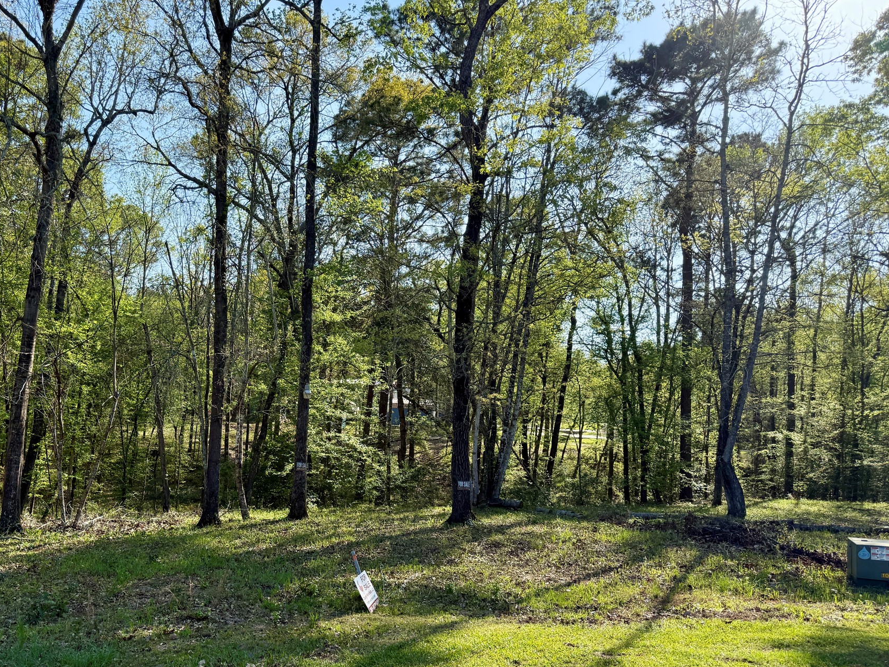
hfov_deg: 61.1
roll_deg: -3.3
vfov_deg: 48.0
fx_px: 745
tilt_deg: +1.8
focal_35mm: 29
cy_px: 391
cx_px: 355
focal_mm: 6.76
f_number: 1.78
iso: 100
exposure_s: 1/1618
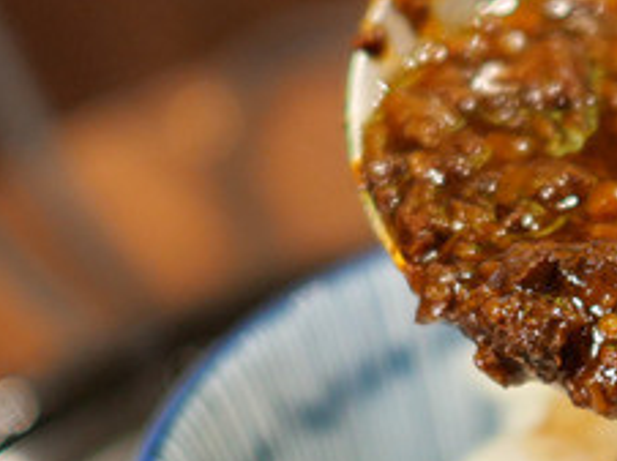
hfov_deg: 14.4
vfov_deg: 11.1
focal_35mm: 133
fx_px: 2368
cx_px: 740
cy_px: 278
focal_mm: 15
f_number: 1.7
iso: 500
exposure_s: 1/60
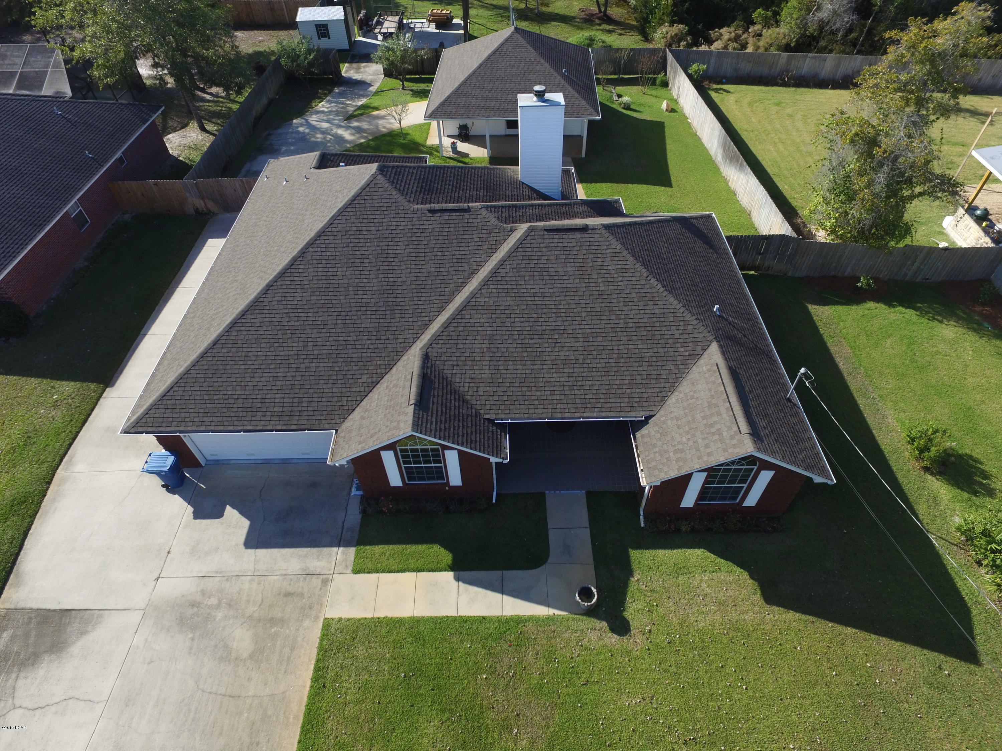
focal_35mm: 20
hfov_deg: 81.7
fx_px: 579
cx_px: 501
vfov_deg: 66.0
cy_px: 376
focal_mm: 3.61
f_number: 2.8
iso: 100
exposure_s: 1/565
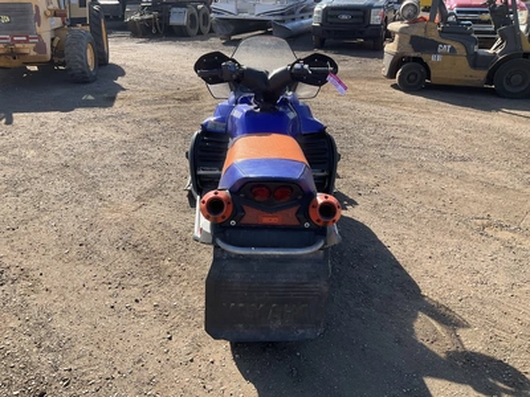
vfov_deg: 48.2
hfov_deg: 61.7
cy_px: 198
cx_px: 265
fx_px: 444
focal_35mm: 29
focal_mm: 3
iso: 25
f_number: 1.8
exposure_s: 1/829
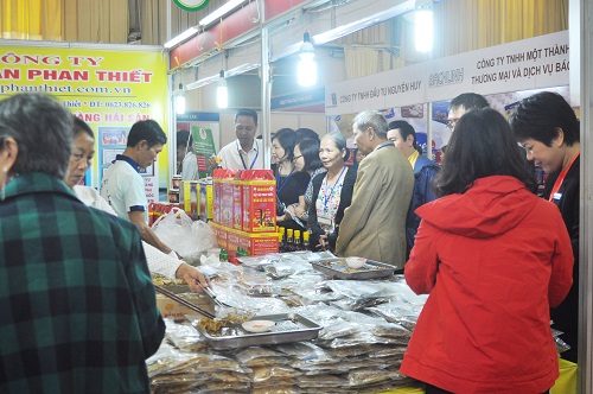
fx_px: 790
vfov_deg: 28.0
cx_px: 296
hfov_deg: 41.2
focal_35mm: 48
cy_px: 197
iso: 500
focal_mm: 32
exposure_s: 1/125
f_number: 5.6
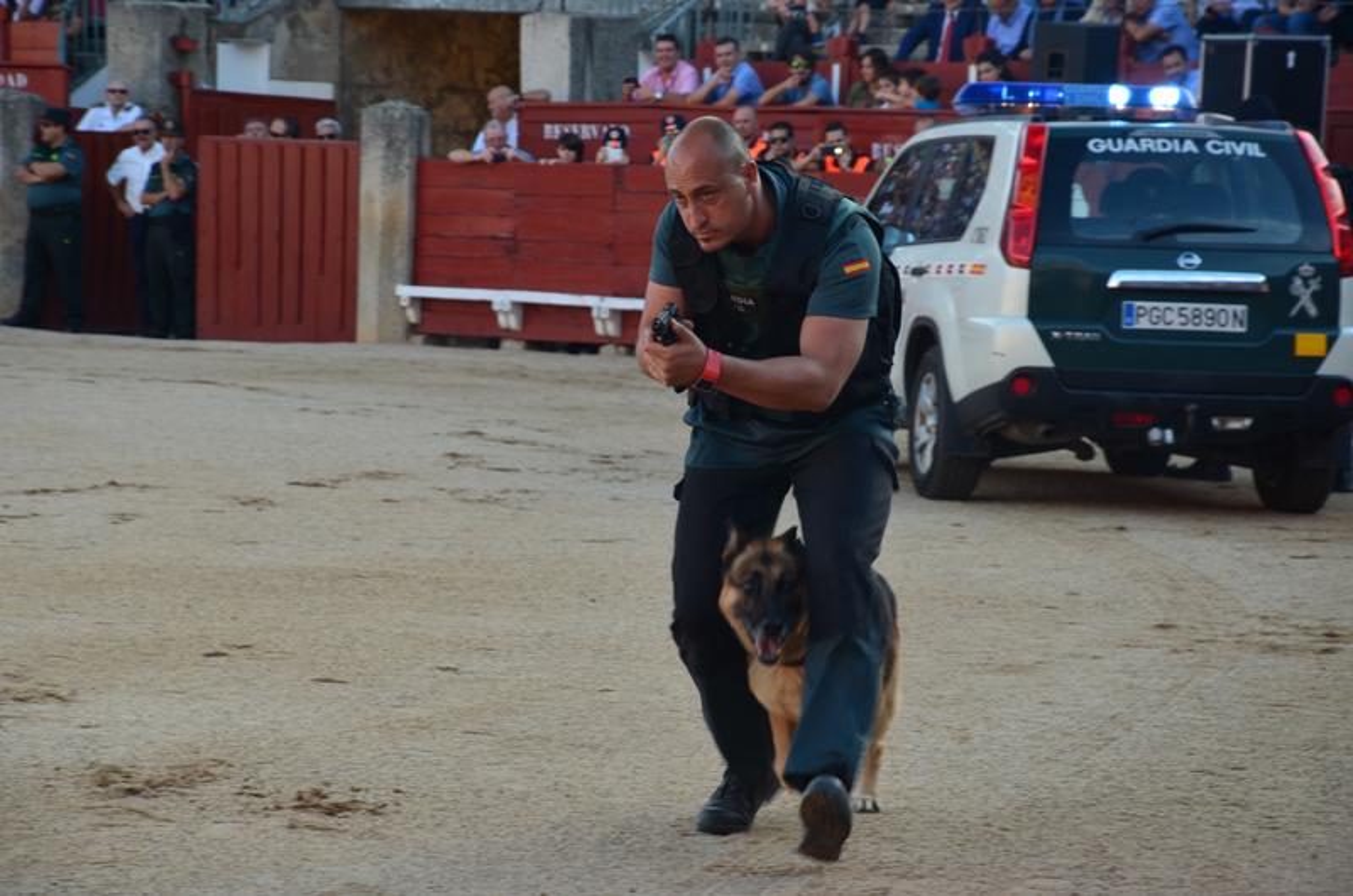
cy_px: 448
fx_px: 5908
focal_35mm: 158
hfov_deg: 13.1
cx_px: 676
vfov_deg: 8.7
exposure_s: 1/50
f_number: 8
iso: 250
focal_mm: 105
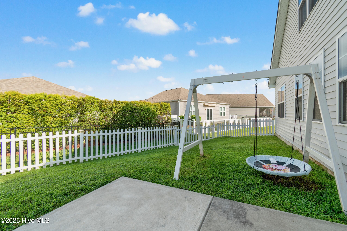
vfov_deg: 77.3
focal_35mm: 15
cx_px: 174
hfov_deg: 100.4
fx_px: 145
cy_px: 116
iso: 100
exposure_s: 1/160
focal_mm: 10
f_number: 8
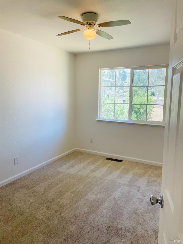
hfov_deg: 53.1
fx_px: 183
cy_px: 122
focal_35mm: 26
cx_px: 92
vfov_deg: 67.3
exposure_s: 1/120
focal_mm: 4.2
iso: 64
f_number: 1.6
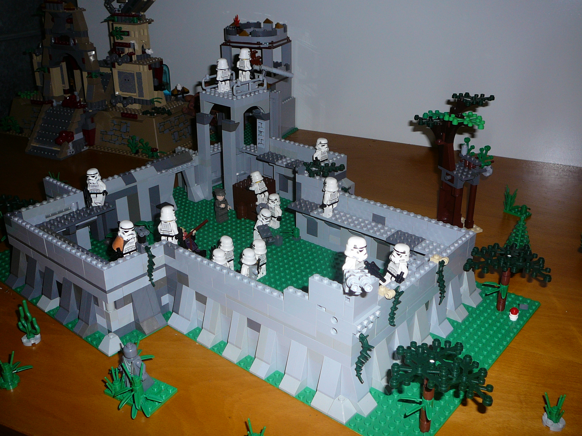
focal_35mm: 35
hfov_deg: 52.6
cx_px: 291
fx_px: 588
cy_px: 218
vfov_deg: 40.7
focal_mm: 5.2
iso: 80
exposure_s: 1/30
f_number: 2.8
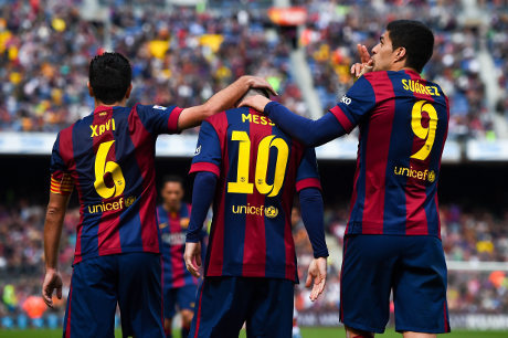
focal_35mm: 165
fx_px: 2327
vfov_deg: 8.3
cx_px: 254
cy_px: 169
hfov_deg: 12.5
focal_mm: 165
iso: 320
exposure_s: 1/3200
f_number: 4
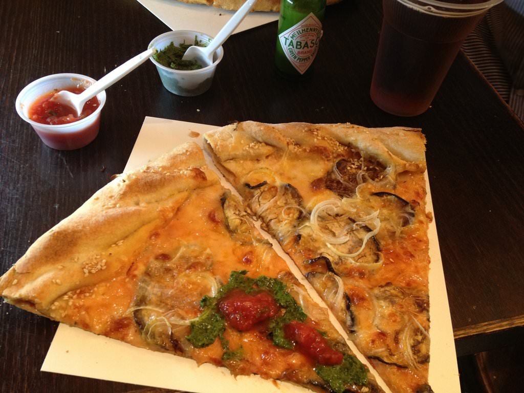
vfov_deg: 40.7
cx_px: 262
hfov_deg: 52.6
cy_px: 196
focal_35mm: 35
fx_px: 530
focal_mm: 4.28
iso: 125
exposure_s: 1/20
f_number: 2.4
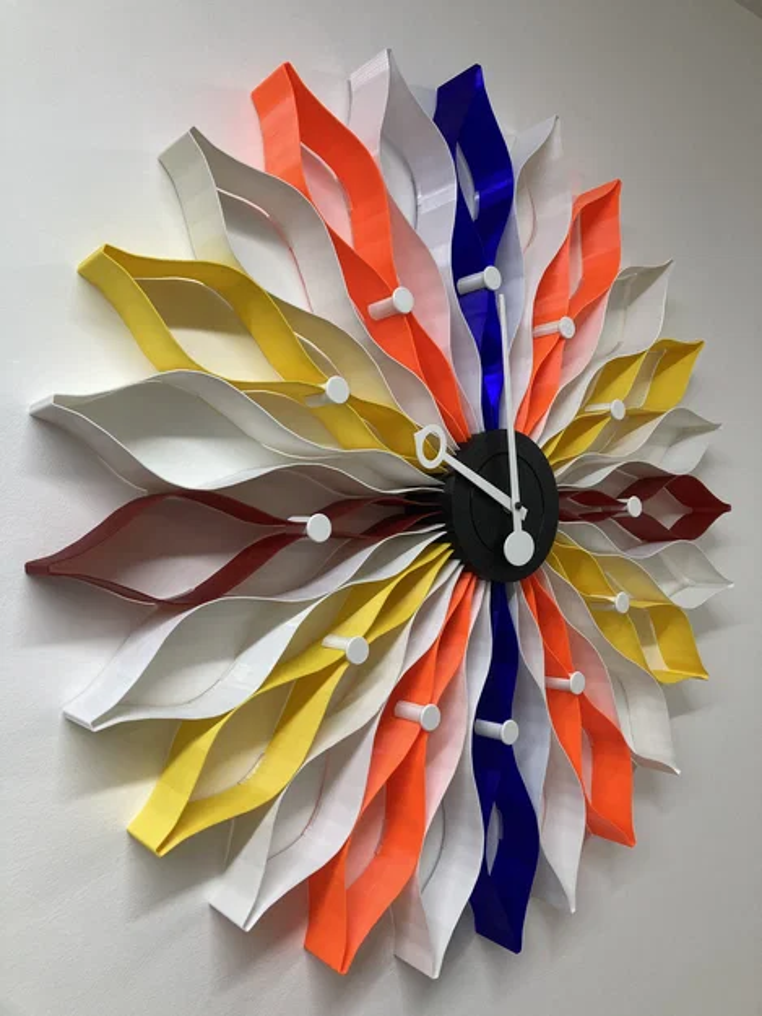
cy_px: 508
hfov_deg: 49.8
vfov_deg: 63.4
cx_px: 381
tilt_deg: +1.0
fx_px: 822
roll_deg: +1.7
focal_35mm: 28
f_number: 1.8
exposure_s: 1/100
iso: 50
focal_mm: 3.99
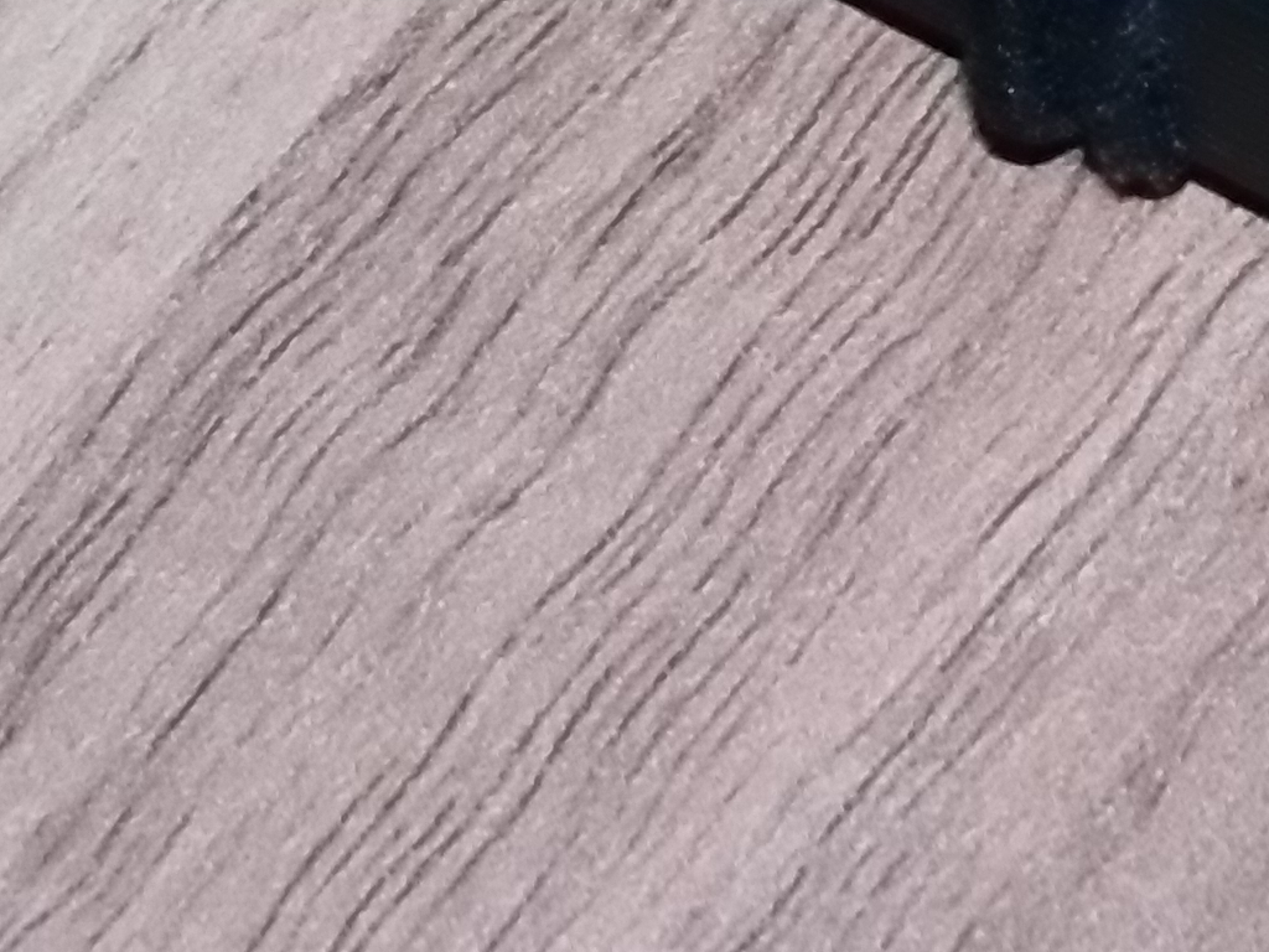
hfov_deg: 5.2
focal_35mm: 377
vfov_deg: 3.9
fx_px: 13821
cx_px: 1224
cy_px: -959
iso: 200
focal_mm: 15.9
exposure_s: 1/30
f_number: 4.4
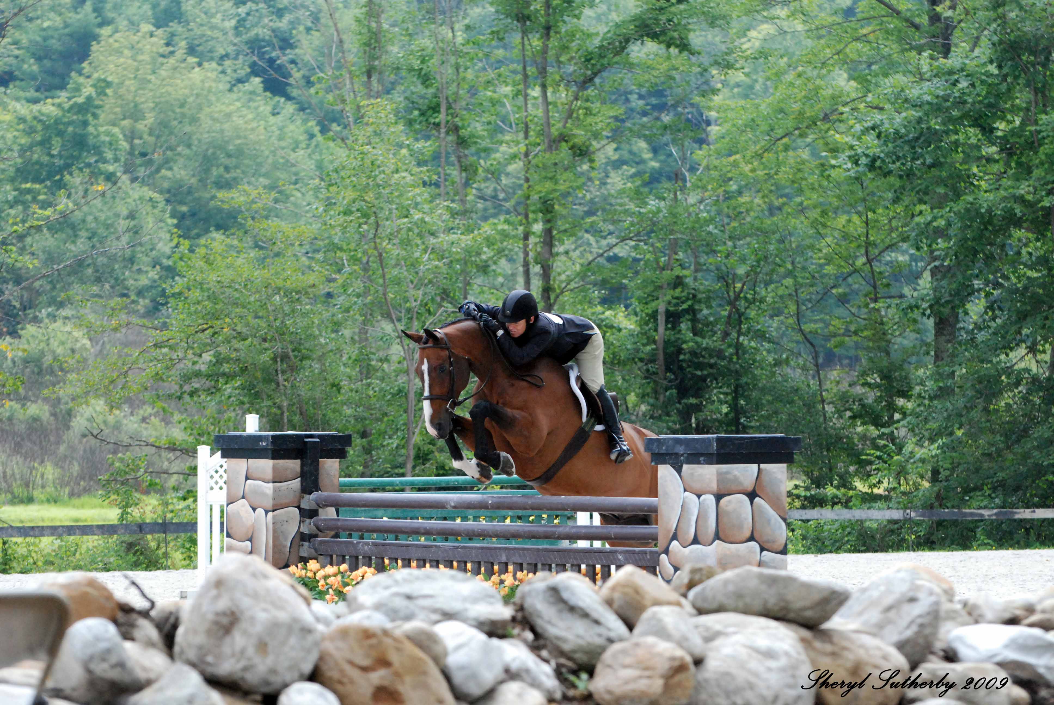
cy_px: 352
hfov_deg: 11.8
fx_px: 5100
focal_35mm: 174
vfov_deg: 7.9
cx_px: 527
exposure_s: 1/2000
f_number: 5.6
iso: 1600
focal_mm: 116
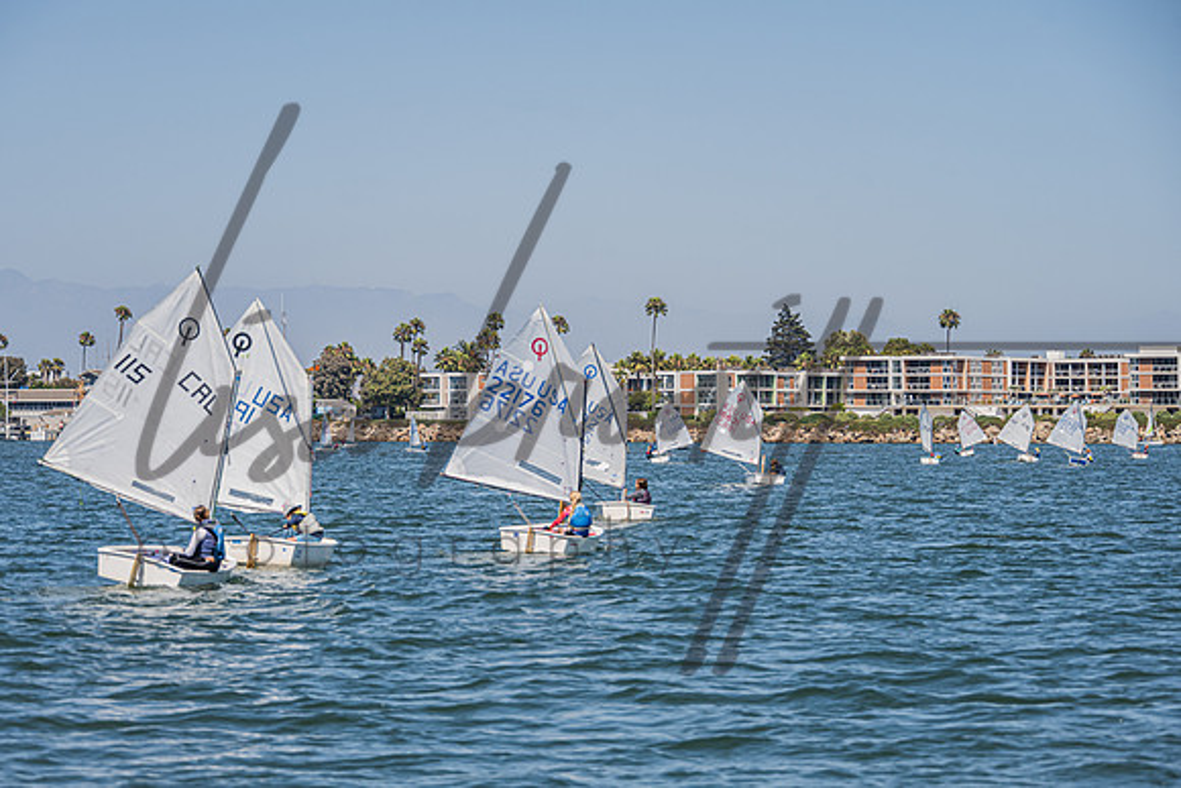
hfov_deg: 17.3
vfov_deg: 11.6
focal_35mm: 118
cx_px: 554
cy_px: 443
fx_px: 3876
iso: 250
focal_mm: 105
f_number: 6.7
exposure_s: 1/1250
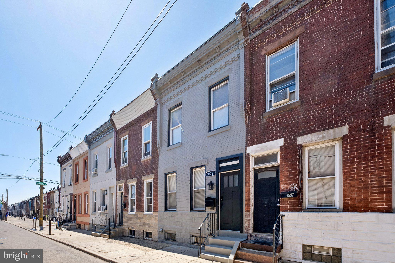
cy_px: 132
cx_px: 198
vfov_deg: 73.7
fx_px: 176
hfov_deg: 96.7
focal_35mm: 16
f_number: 8
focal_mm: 10.5
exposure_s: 1/220
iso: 250
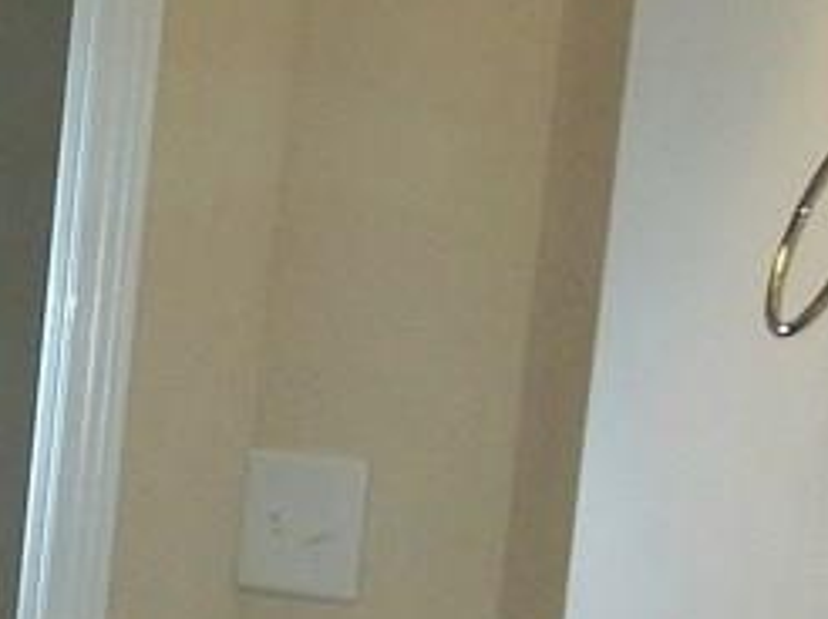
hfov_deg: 12.9
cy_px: 1093
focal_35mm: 150
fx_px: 3584
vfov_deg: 9.4
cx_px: -111
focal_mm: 6
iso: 160
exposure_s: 1/60
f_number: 2.7
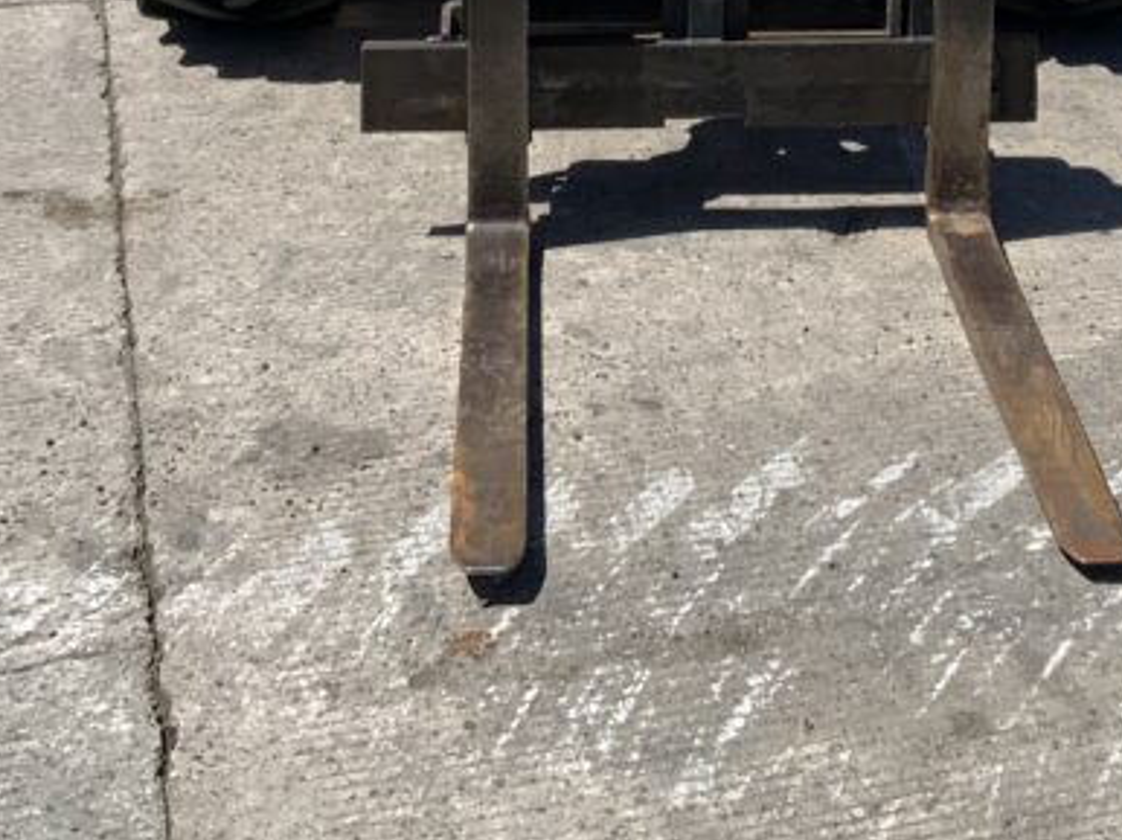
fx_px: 2494
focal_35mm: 77
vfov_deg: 18.0
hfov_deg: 25.1
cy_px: -227
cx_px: 837
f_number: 1.8
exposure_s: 1/2141
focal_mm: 3
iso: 16
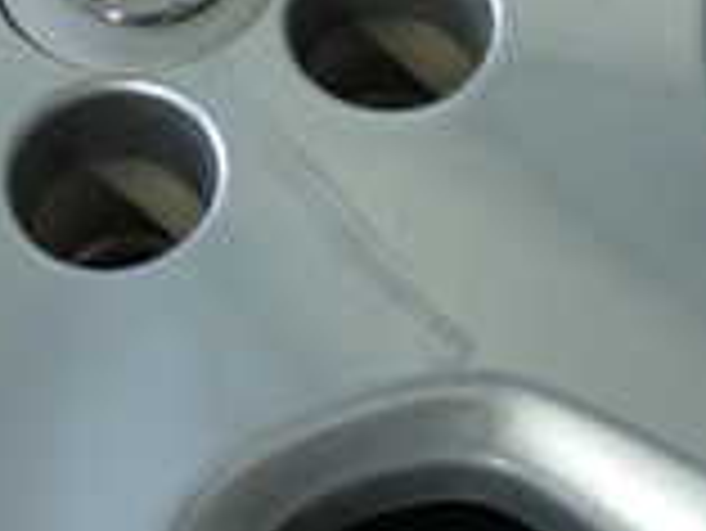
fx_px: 2960
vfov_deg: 10.2
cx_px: 108
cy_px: 140
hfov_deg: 13.5
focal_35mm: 145
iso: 400
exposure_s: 1/40
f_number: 2.7
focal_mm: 6.83
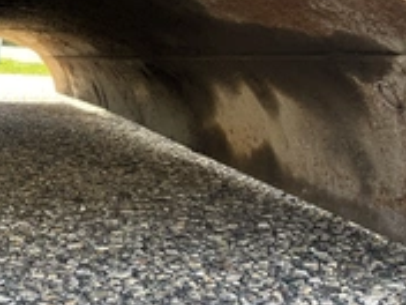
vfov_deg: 22.2
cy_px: 199
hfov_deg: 28.0
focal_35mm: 66
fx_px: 774
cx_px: 23
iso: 20
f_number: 1.8
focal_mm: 3
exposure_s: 1/122
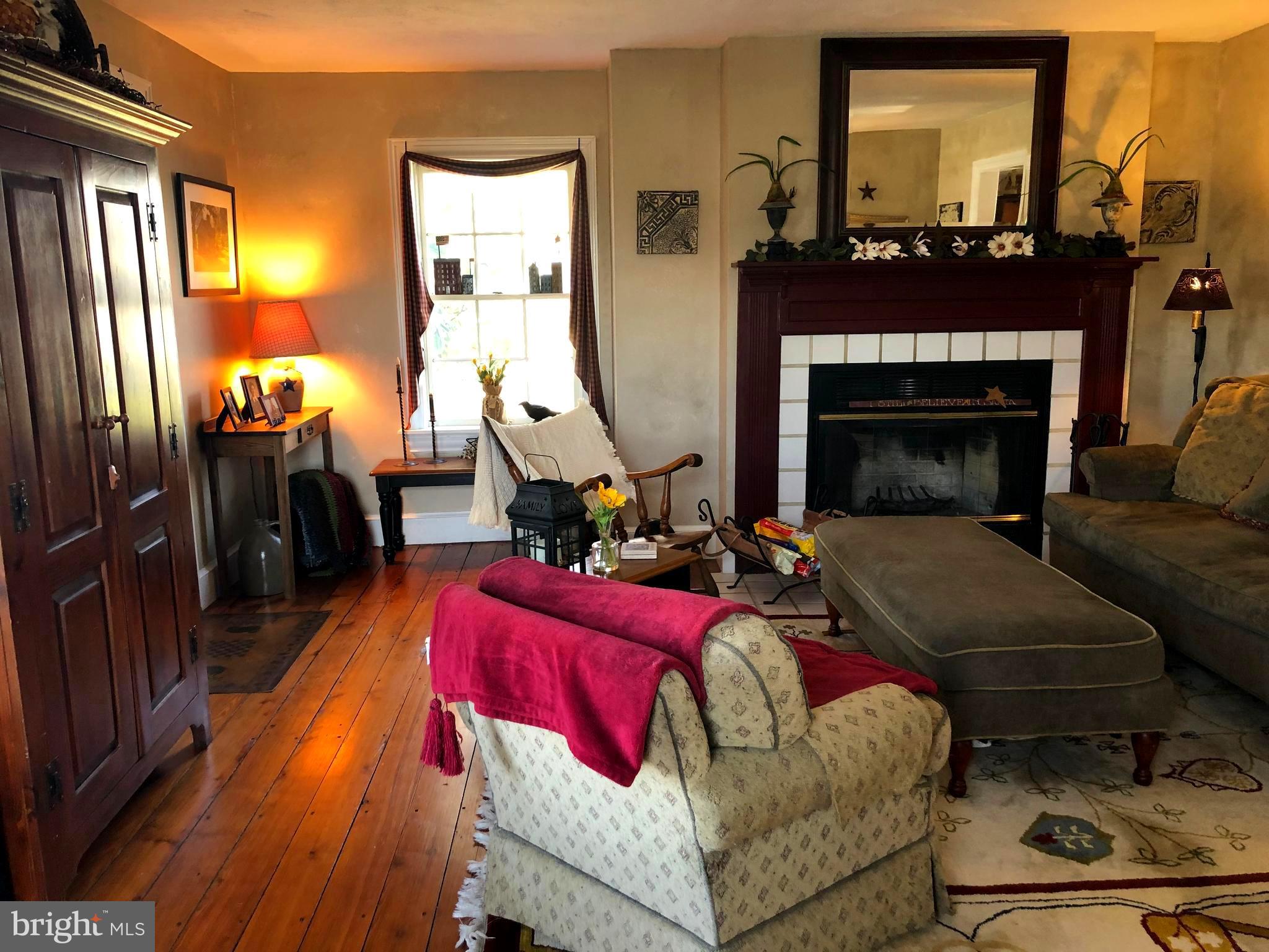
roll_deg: +0.1
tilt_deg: -9.2
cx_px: 634
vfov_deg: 49.7
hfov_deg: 63.4
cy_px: 476
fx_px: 1026
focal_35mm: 28
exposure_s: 1/15
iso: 40
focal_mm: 3.99
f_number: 1.8
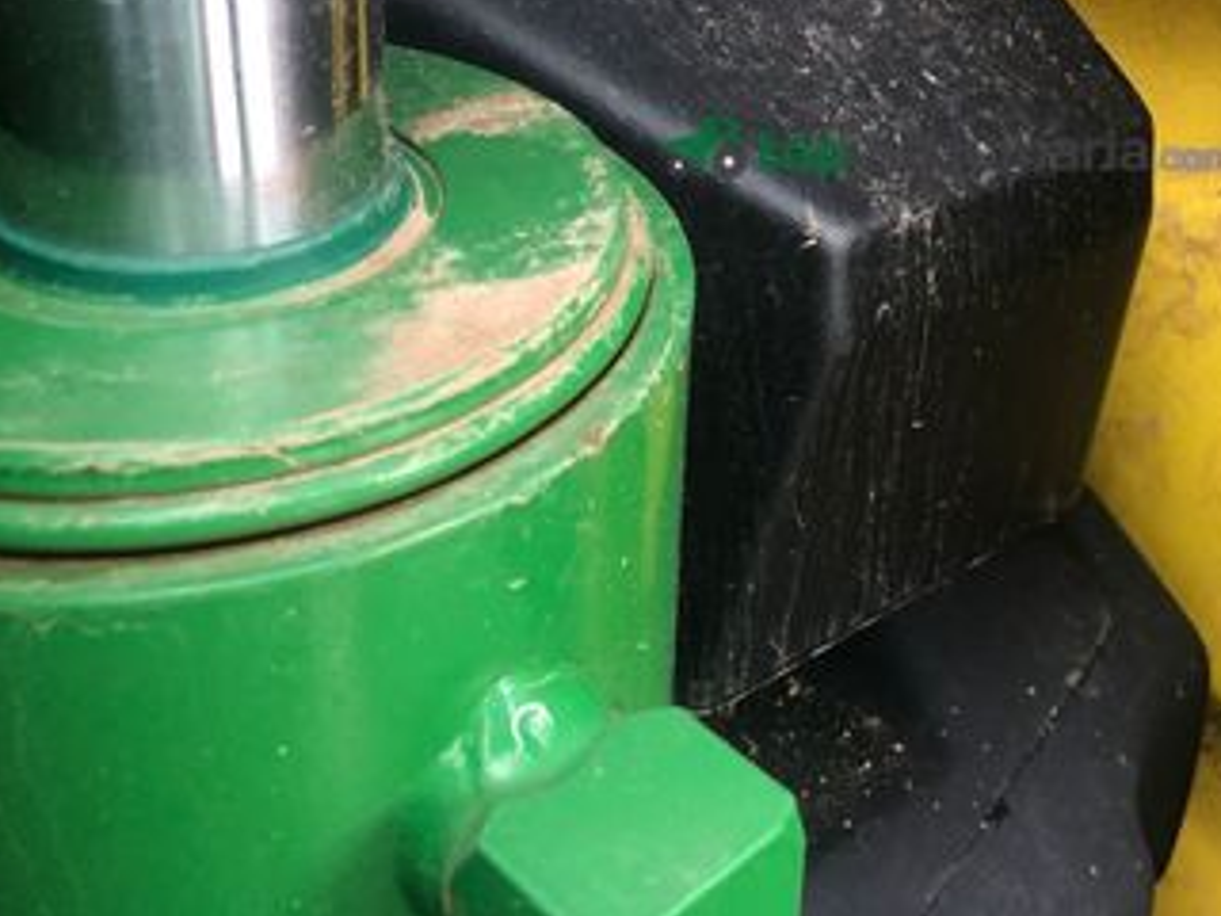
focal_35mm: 48
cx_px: 952
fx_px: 1693
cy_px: 149
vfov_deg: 29.4
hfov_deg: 38.4
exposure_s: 1/30
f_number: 1.8
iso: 25
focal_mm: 3.99
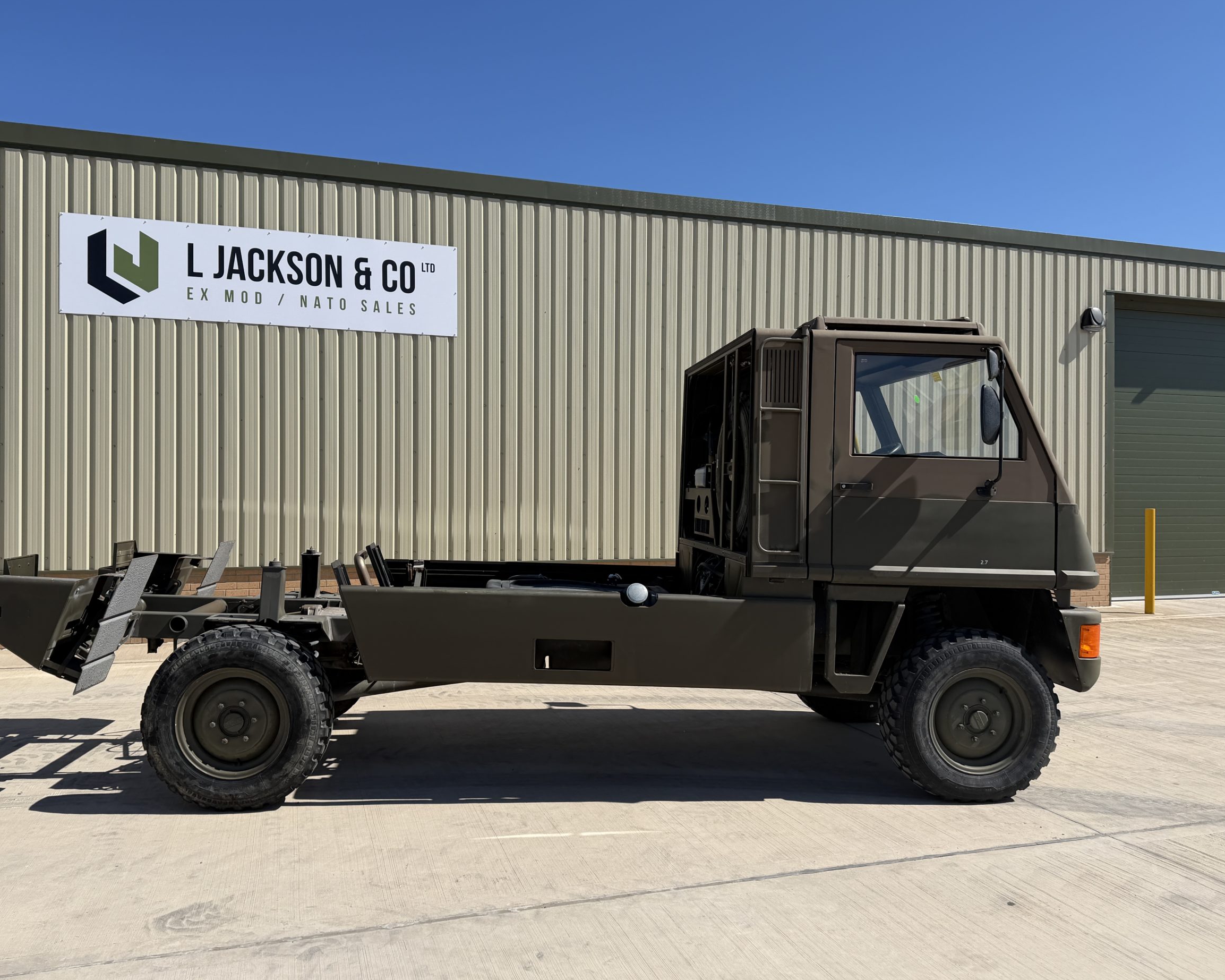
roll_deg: +0.4
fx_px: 943
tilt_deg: +1.2
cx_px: 560
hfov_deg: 65.9
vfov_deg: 54.9
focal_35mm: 26
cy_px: 489
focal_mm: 6.76
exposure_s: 1/6173
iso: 80
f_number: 1.78
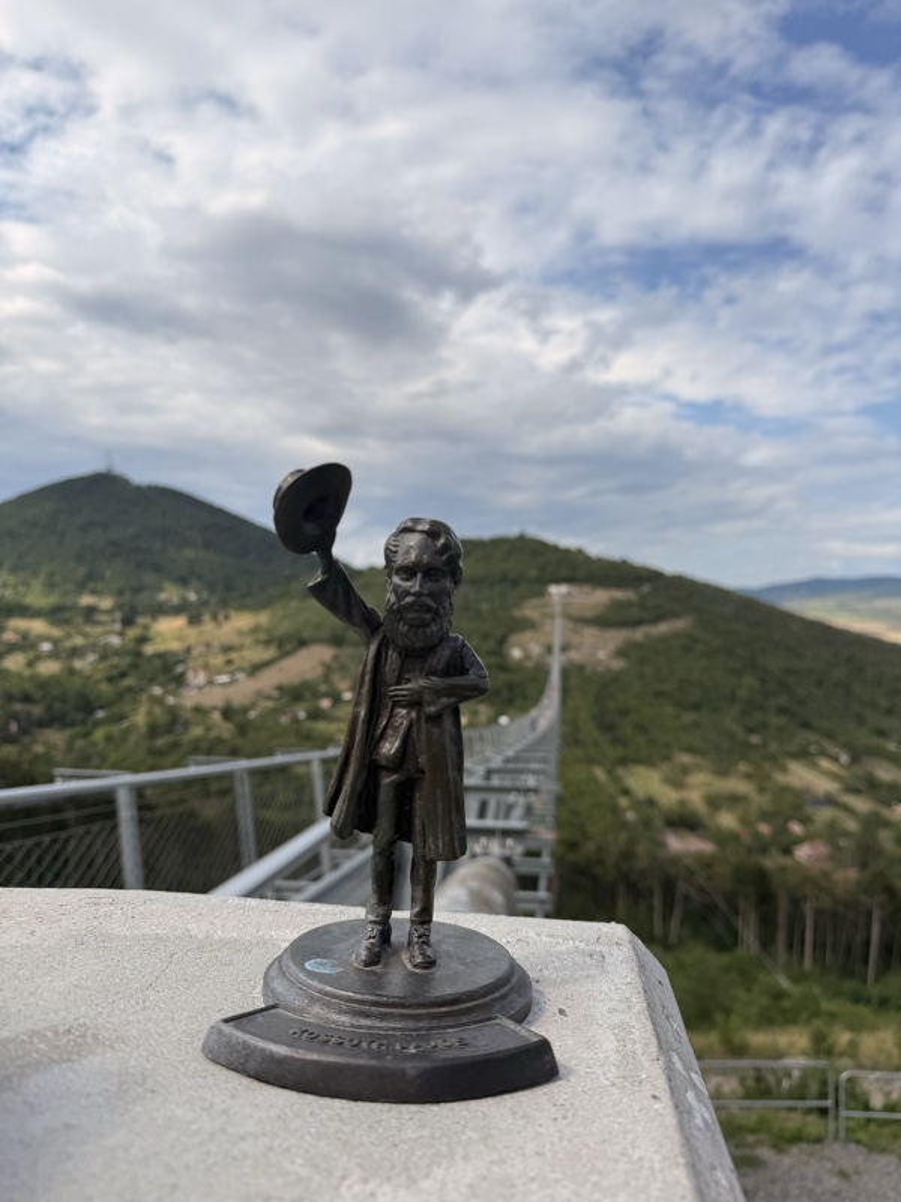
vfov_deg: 71.6
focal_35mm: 24
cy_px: 601
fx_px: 833
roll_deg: -0.6
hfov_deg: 56.8
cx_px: 450
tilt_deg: -0.6
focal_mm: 6.76
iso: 80
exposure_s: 1/6711
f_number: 1.78
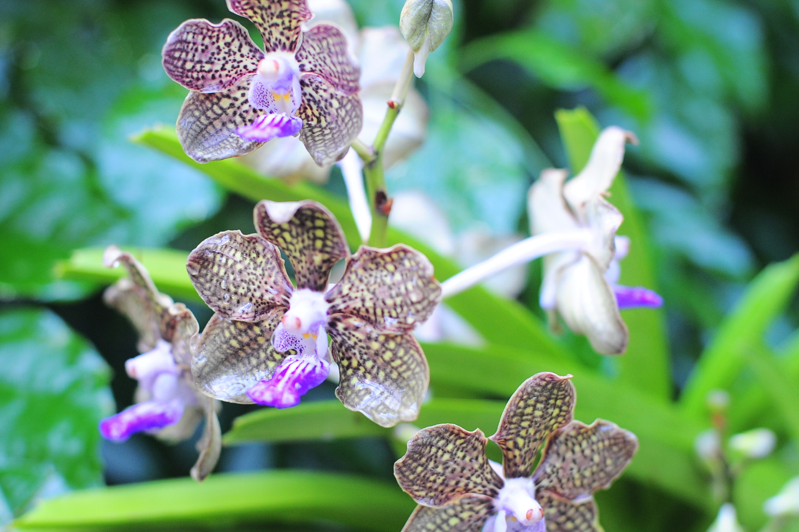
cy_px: 280
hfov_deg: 28.8
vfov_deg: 19.4
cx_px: 361
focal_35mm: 70
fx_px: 1553
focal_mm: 50
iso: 640
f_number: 2.8
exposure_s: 1/40
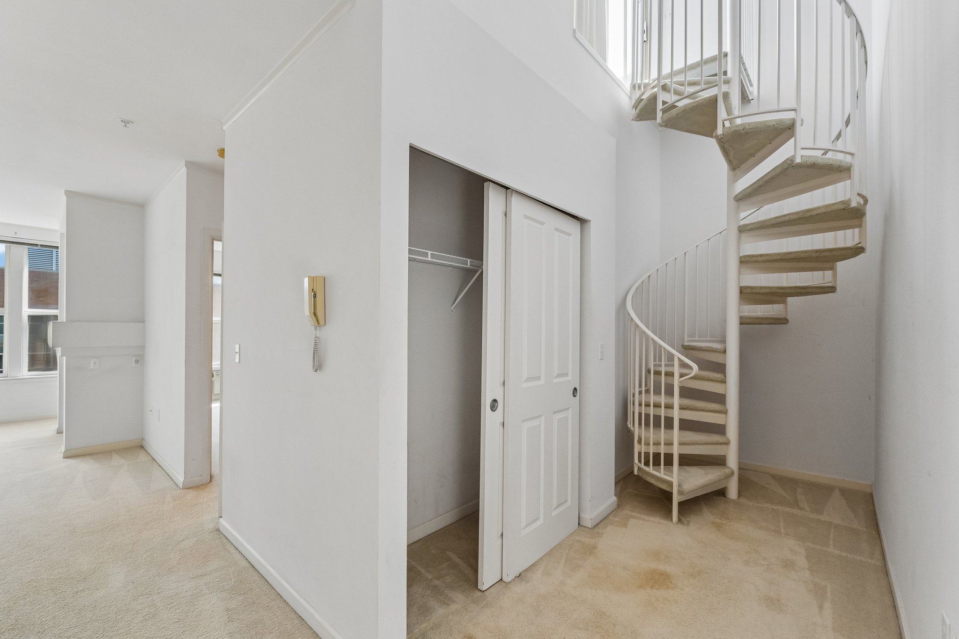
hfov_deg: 100.4
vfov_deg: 77.3
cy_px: 320
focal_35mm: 15
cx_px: 480
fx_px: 400
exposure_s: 1/30
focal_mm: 10
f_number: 9
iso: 640
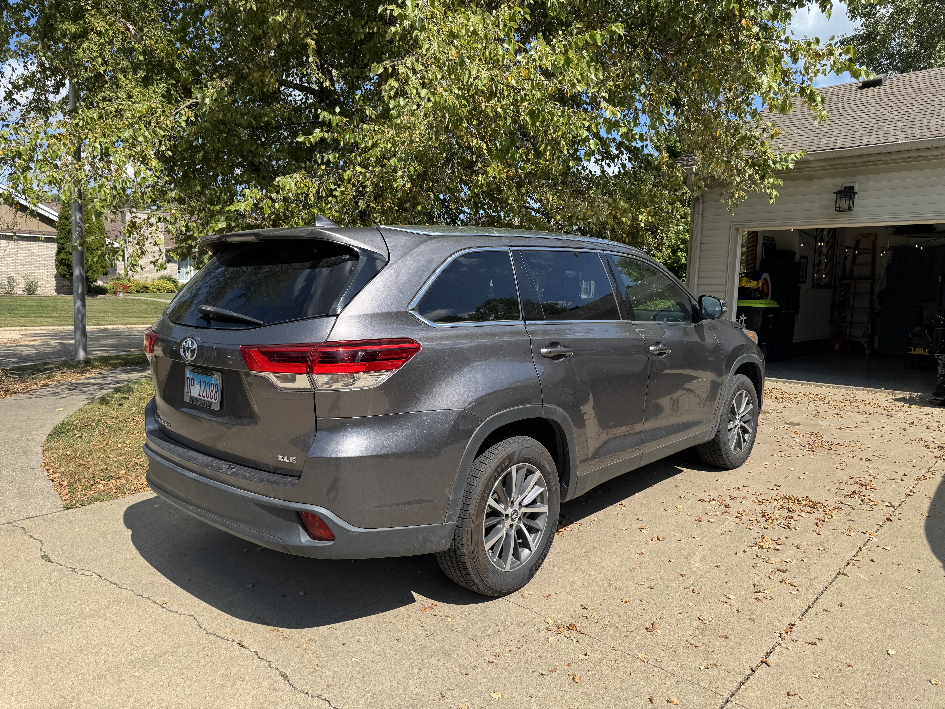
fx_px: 655
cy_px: 354
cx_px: 472
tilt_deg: -6.6
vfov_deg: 56.8
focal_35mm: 24
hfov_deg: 71.6
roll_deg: -2.1
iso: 80
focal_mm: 6.76
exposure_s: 1/3413
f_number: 1.78
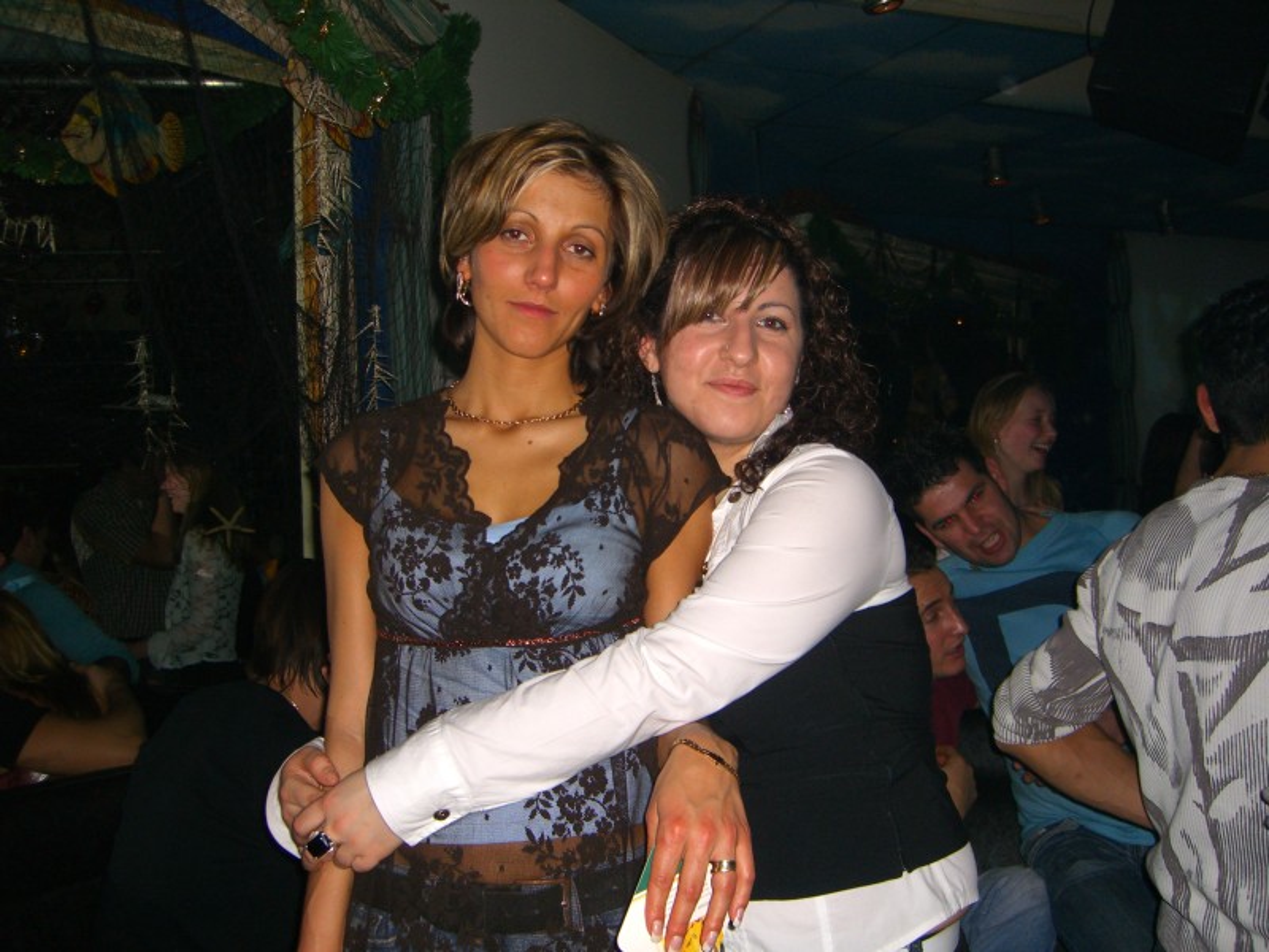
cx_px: 634
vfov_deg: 37.7
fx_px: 1393
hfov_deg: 49.0
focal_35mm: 38
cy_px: 476
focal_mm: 7.9
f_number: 2.8
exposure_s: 1/60
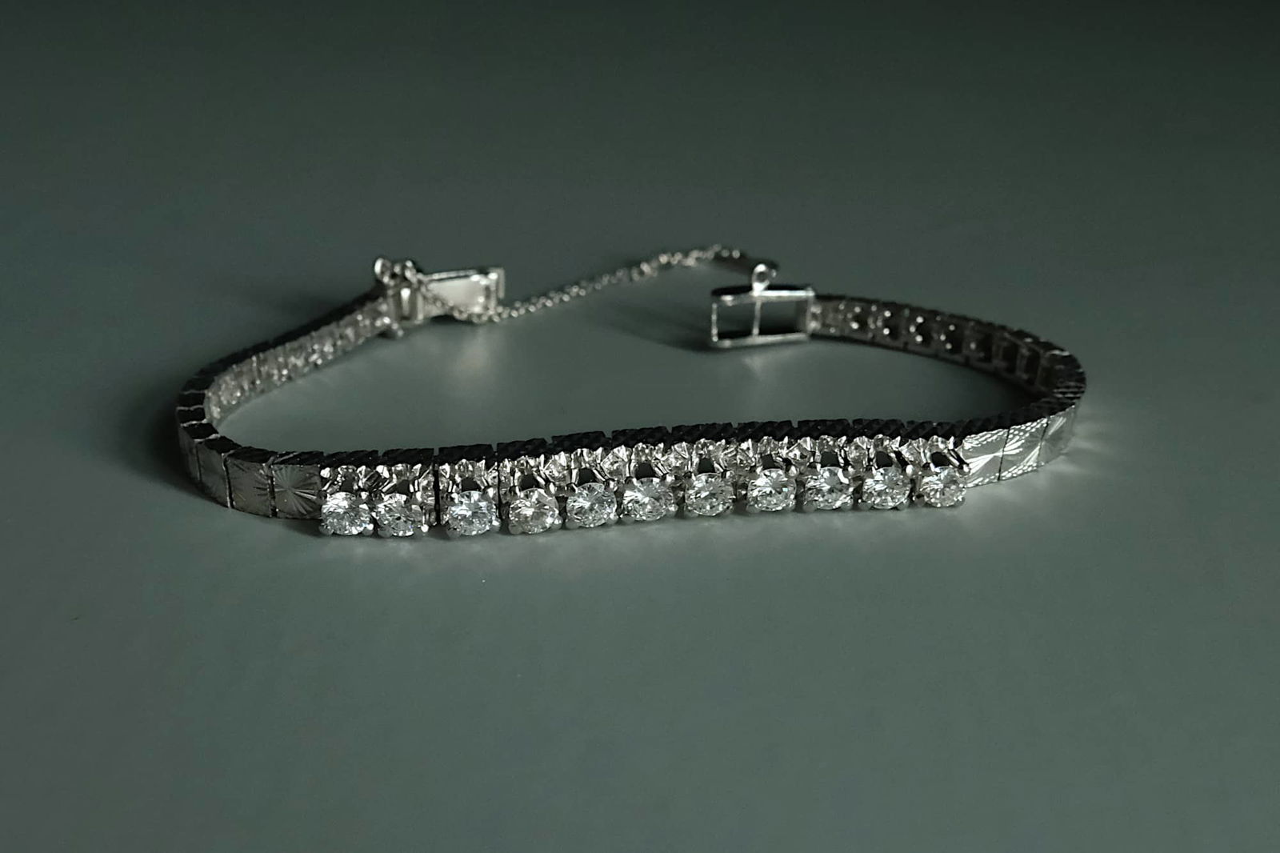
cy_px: 426
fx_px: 818
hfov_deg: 76.1
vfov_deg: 55.1
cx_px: 640
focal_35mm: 23
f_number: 7.1
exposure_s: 1/4
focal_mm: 15
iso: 1600
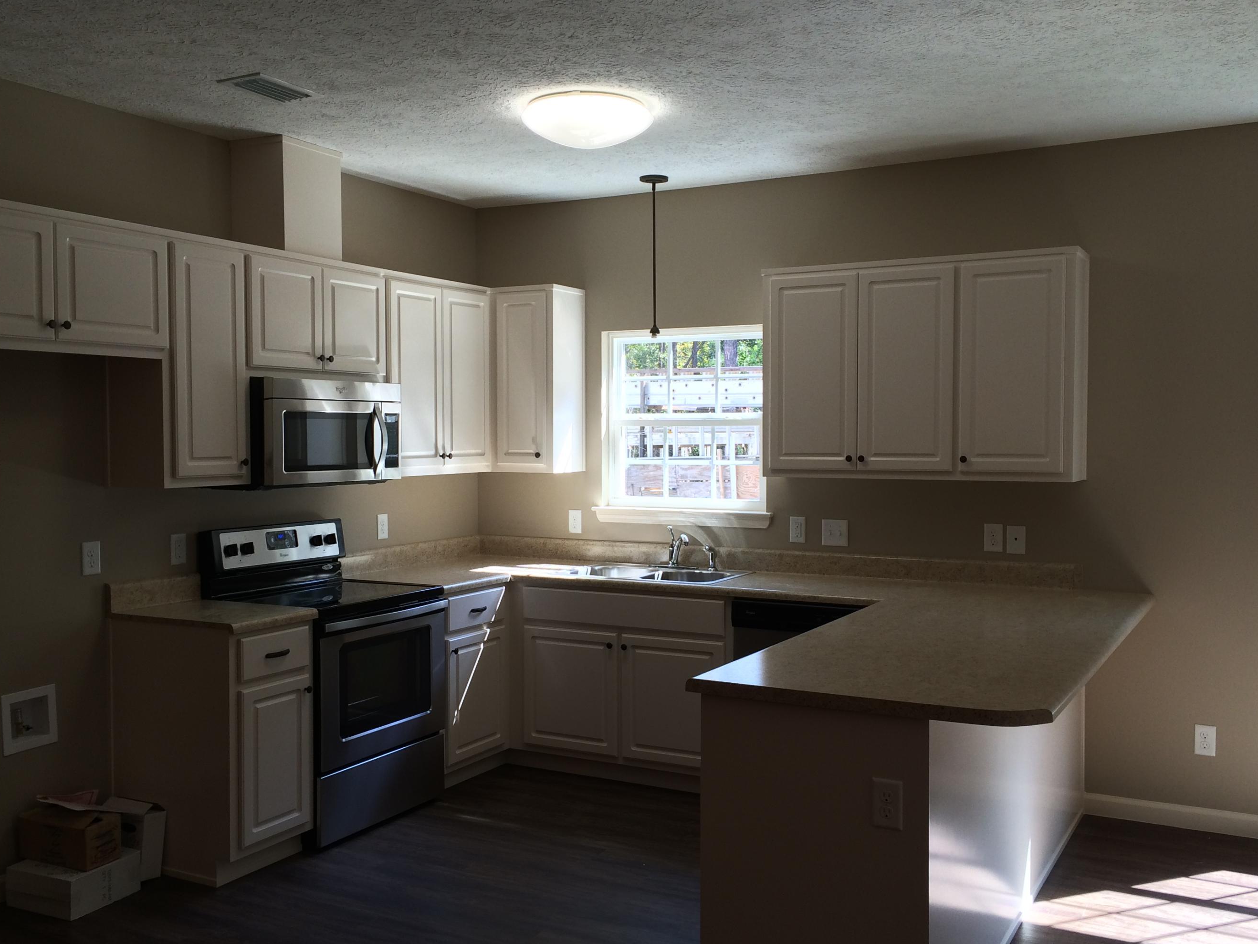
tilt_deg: -3.3
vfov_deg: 42.9
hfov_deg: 55.4
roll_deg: +1.7
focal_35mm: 33
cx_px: 625
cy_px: 482
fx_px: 1199
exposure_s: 1/120
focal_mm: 4.15
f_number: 2.2
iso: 64
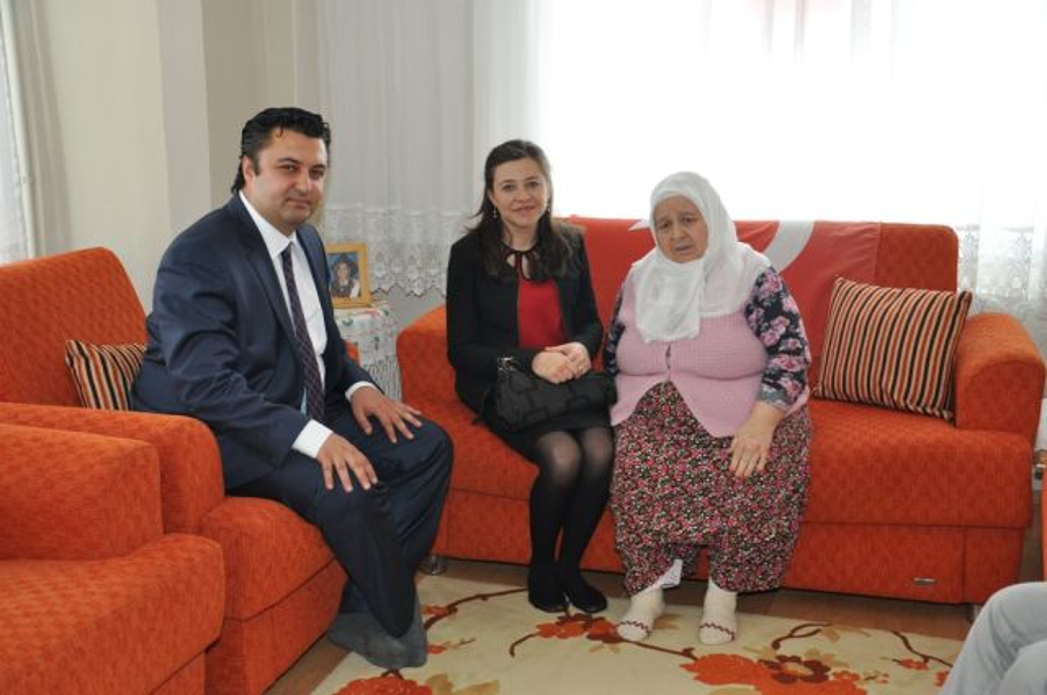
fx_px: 1394
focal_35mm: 48
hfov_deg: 41.2
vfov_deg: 28.0
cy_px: 348
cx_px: 524
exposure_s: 1/80
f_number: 5.6
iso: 800
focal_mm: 32
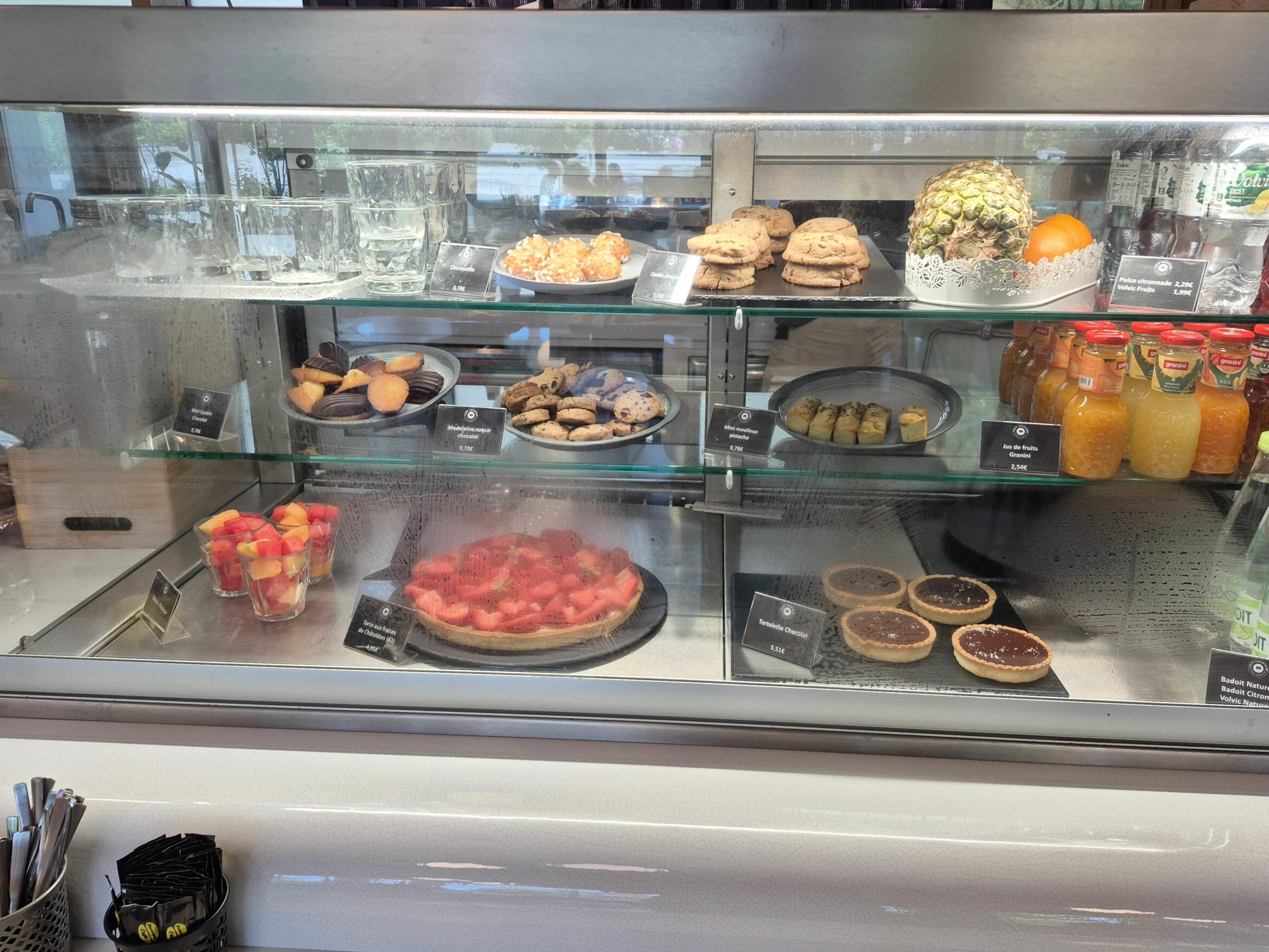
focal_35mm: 25
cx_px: 683
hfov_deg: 69.3
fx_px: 916
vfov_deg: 54.9
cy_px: 459
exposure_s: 1/180
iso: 100
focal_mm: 5.4
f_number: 1.8
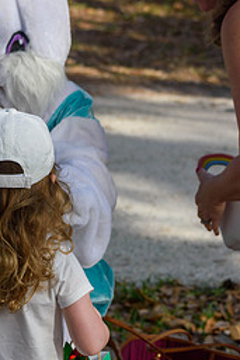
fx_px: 1842
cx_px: 42
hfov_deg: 7.4
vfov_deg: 11.2
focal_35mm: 184
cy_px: 214
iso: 220
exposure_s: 1/500
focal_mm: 70
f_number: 5.6
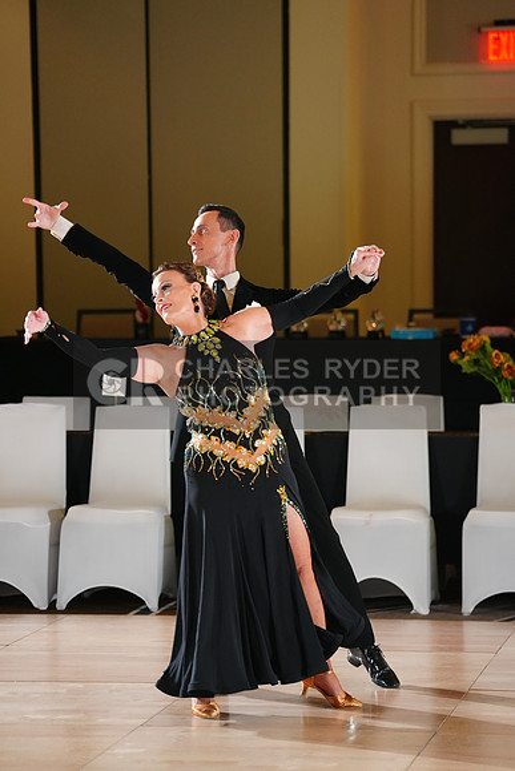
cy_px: 386
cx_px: 258
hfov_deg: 10.2
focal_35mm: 135
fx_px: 2895
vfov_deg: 15.2
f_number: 2.8
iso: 3200
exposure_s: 1/320
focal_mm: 135
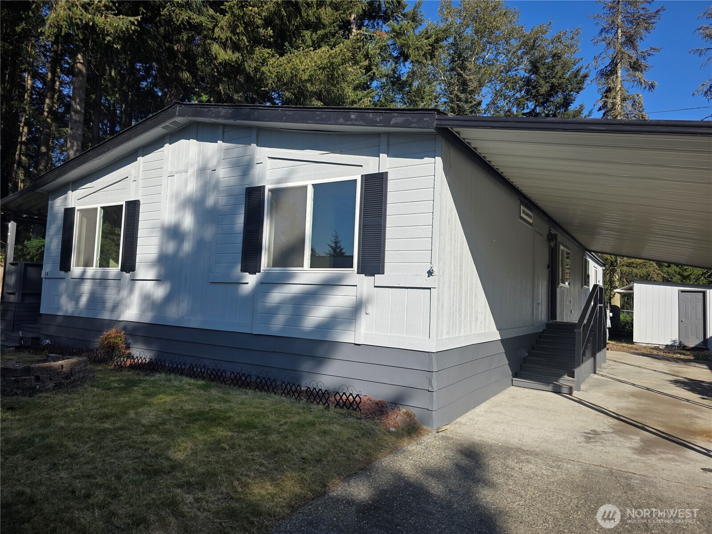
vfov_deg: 58.9
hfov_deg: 73.9
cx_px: 356
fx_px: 473
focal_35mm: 23
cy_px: 267
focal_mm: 6.3
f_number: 1.7
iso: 80
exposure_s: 1/3891
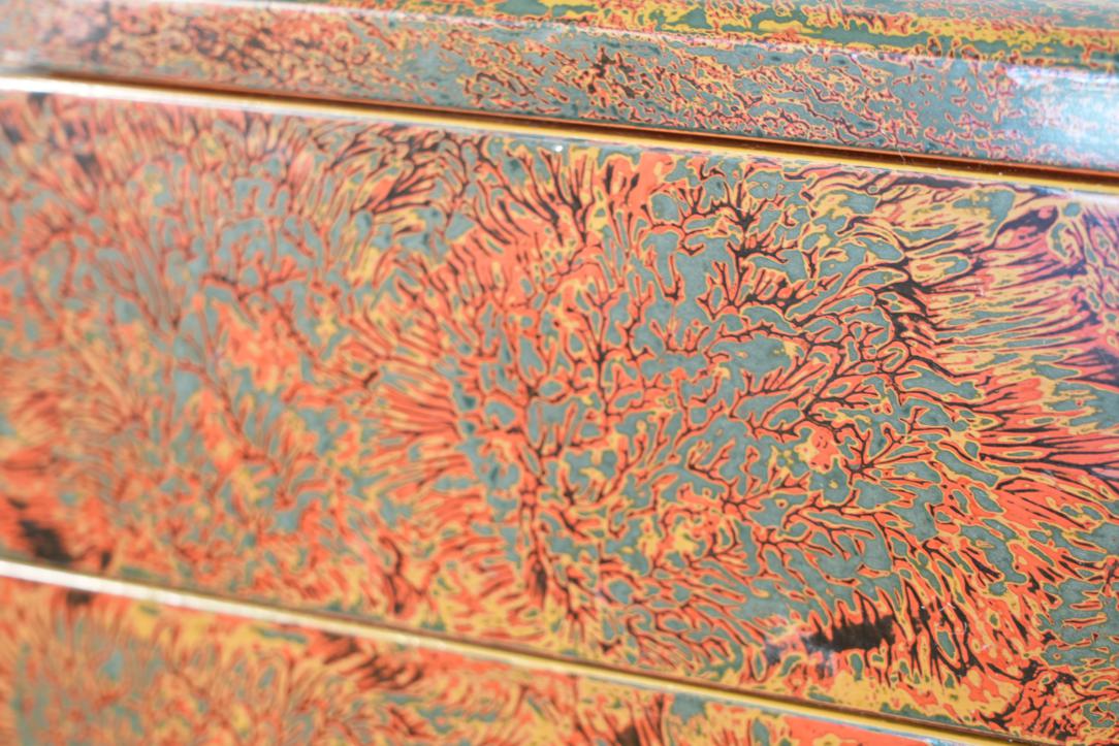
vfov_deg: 13.0
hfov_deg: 19.5
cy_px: 373
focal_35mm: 105
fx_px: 3264
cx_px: 560
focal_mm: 105
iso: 2000
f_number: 10
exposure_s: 1/13
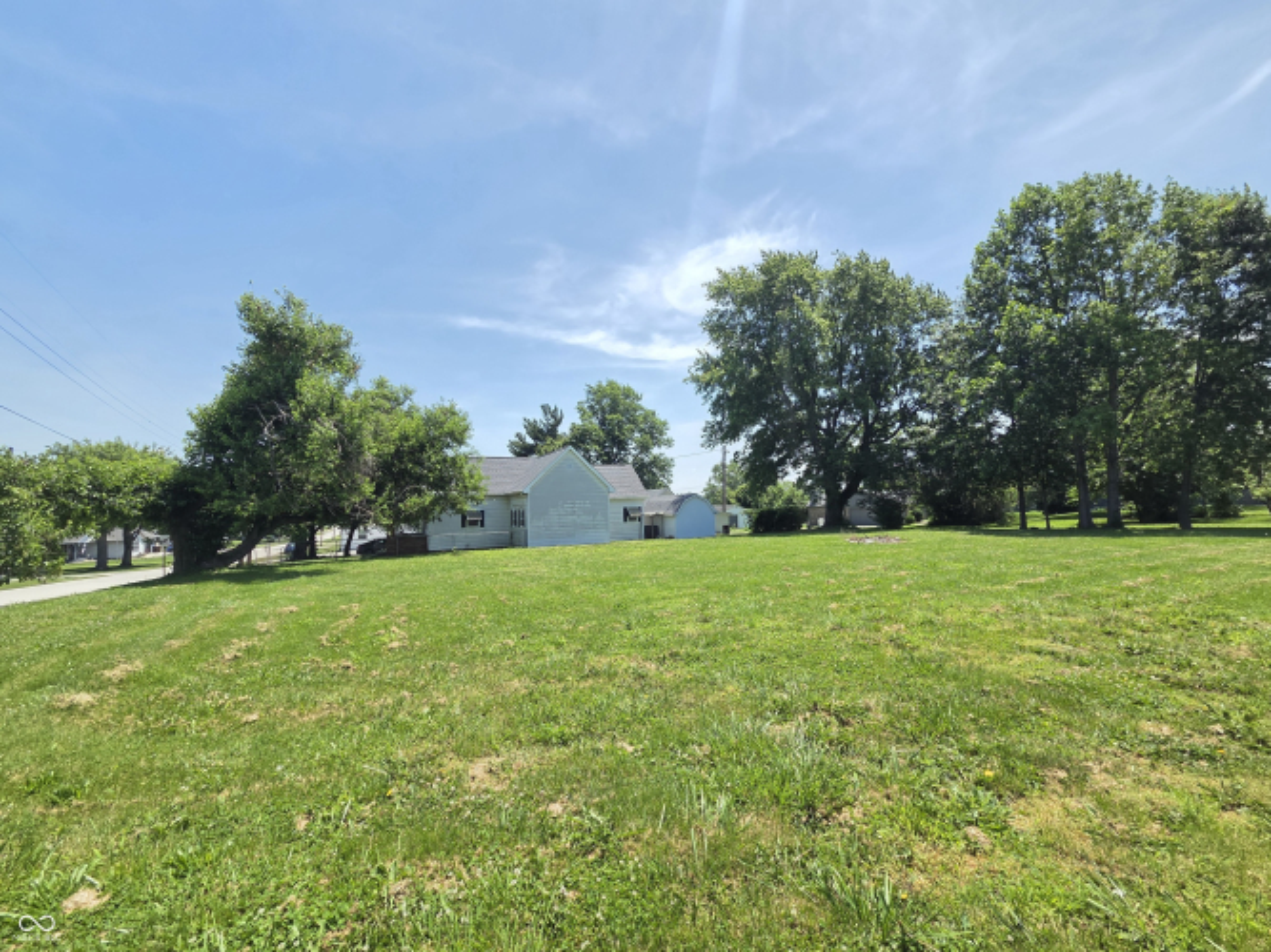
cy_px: 476
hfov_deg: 106.2
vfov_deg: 89.9
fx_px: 477
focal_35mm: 13
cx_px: 636
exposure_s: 1/947
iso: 50
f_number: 2.2
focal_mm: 2.2
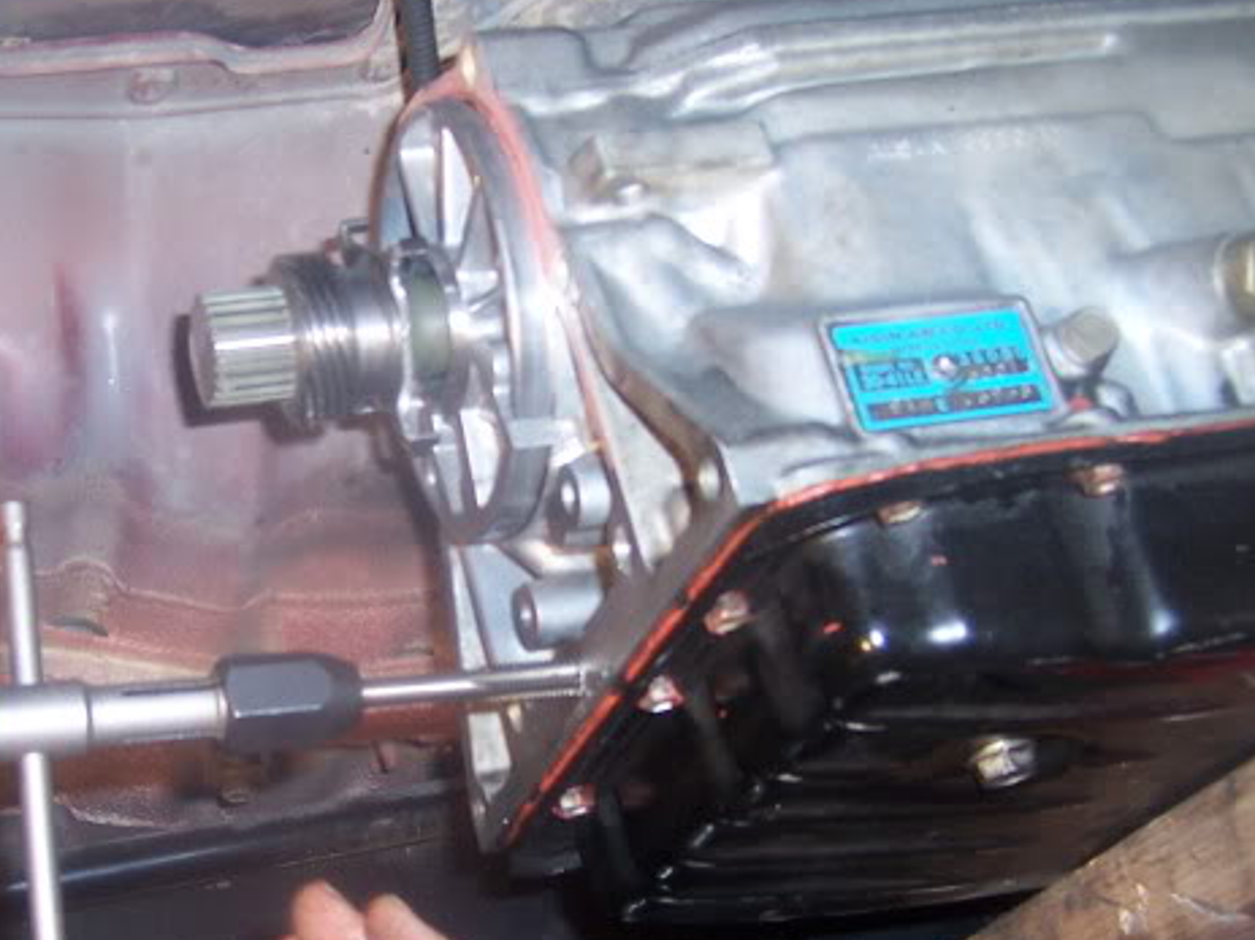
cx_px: 412
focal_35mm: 57
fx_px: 2066
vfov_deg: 25.6
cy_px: 599
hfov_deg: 33.5
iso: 80
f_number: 2.8
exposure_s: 1/60
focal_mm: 5.5
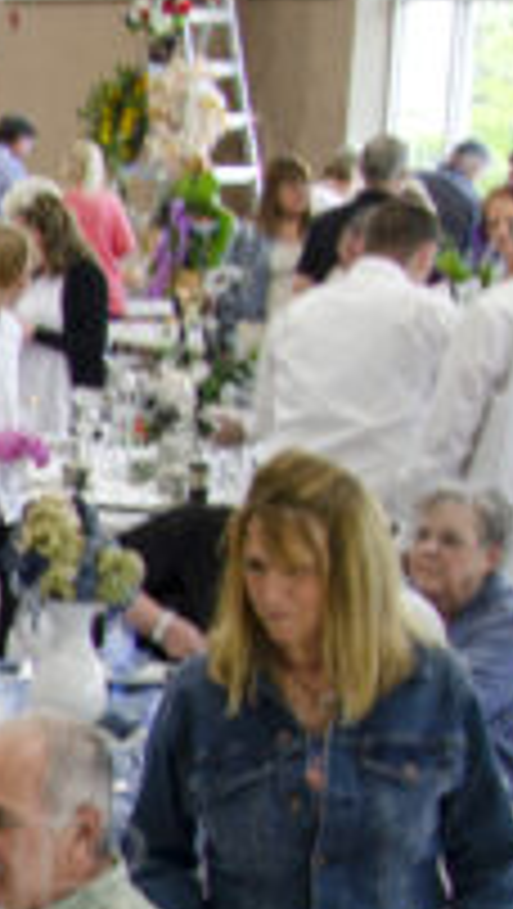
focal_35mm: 143
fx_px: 3449
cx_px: -968
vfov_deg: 14.7
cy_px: 1001
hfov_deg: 7.6
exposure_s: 1/60
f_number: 4
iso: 560
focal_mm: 24
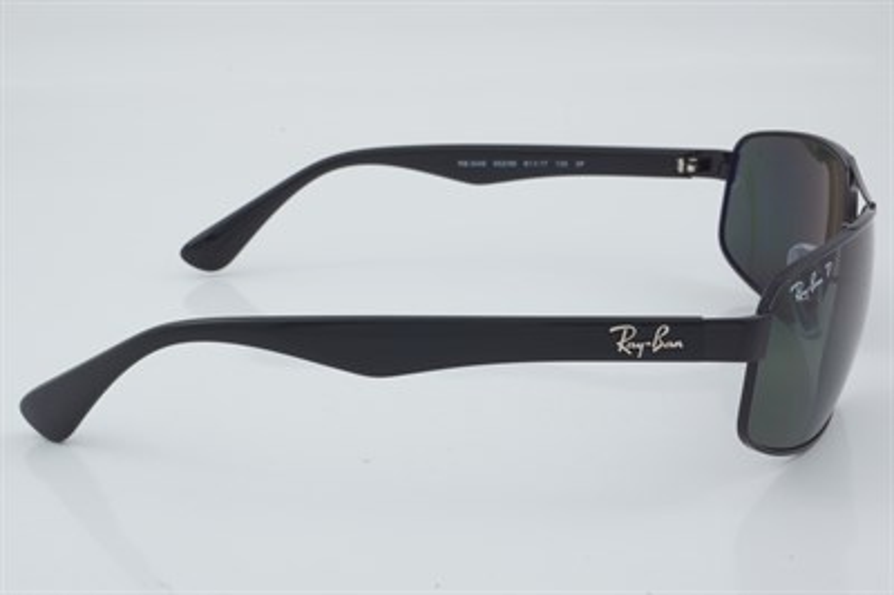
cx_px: 447
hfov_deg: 29.9
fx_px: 1675
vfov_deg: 20.1
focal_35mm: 68
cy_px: 298
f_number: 29
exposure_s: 1/4
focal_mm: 45
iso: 100
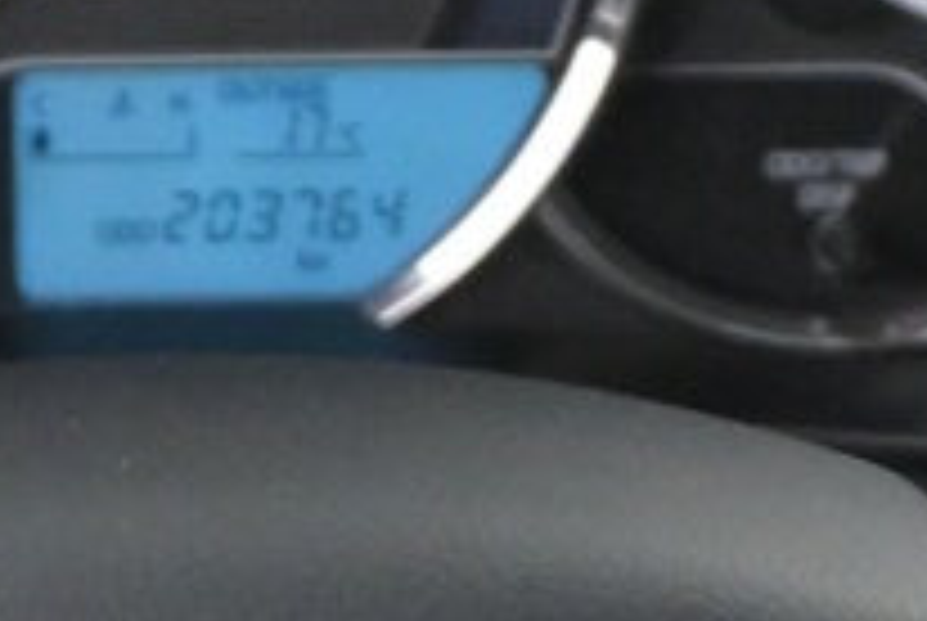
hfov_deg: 6.7
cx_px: 130
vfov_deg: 4.5
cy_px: 1076
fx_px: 7891
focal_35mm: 306
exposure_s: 1/40
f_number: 4.5
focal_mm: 26
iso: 4000
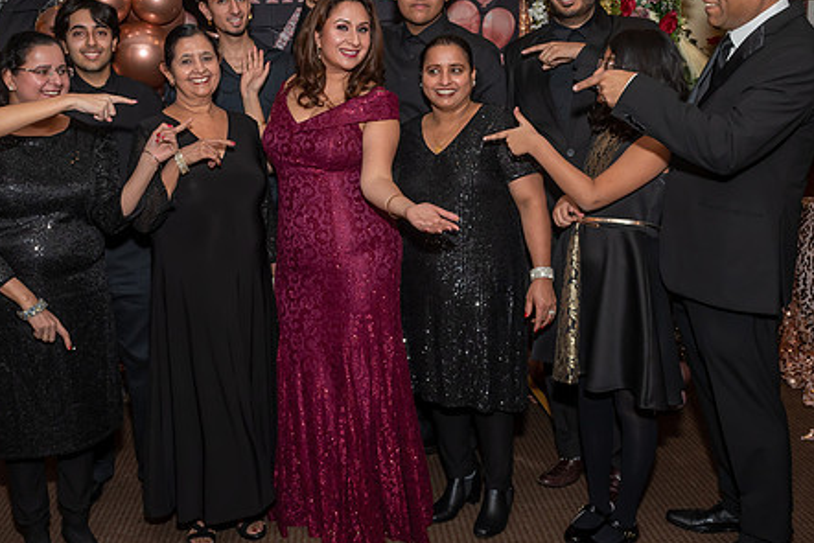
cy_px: 212
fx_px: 905
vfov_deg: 33.3
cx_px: 348
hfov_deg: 48.3
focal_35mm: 40
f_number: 9
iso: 500
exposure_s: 1/250
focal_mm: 19
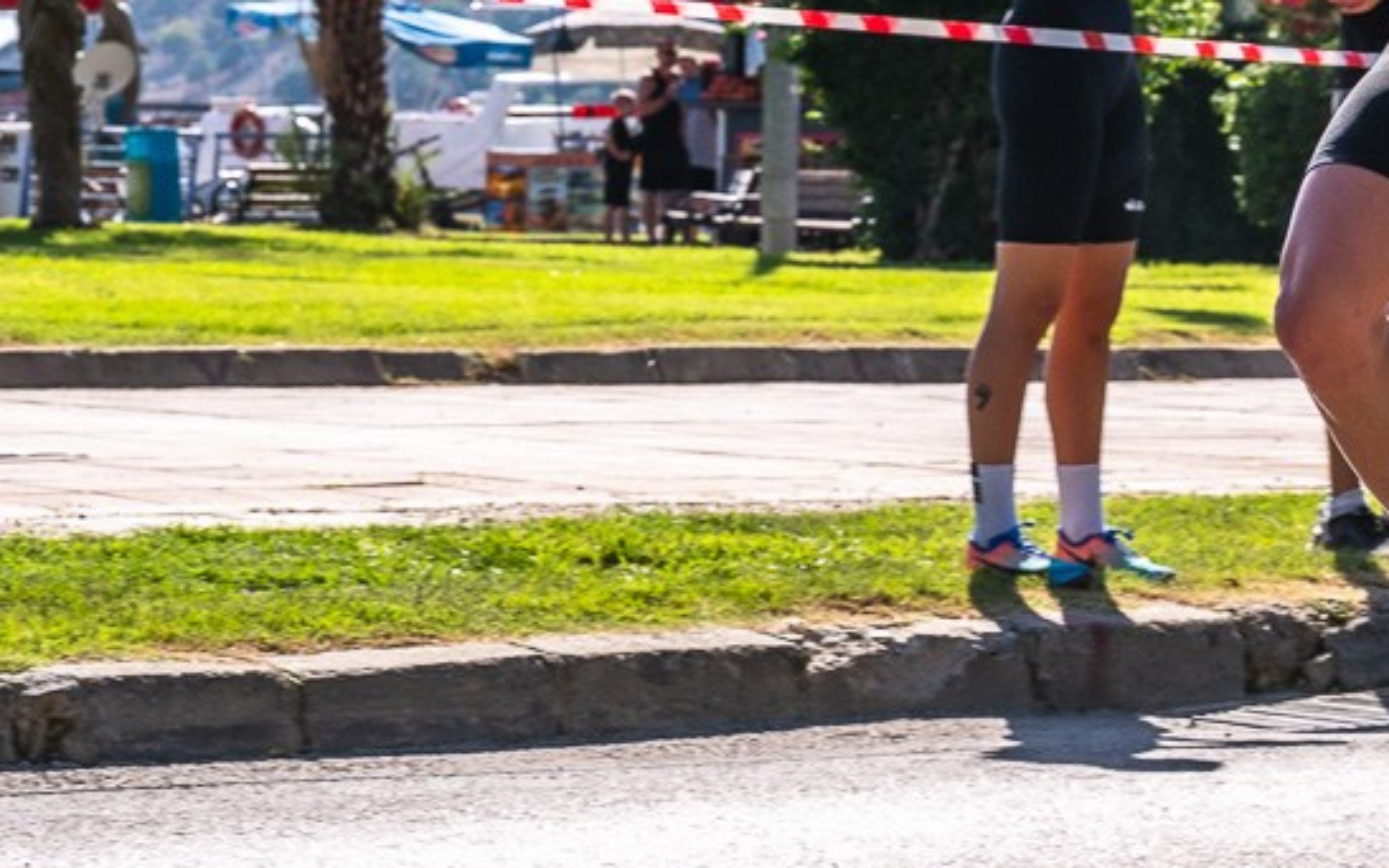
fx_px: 6587
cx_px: 1440
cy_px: 118
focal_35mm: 174
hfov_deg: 11.9
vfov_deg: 7.5
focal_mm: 73
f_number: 8
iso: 250
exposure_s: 1/1000
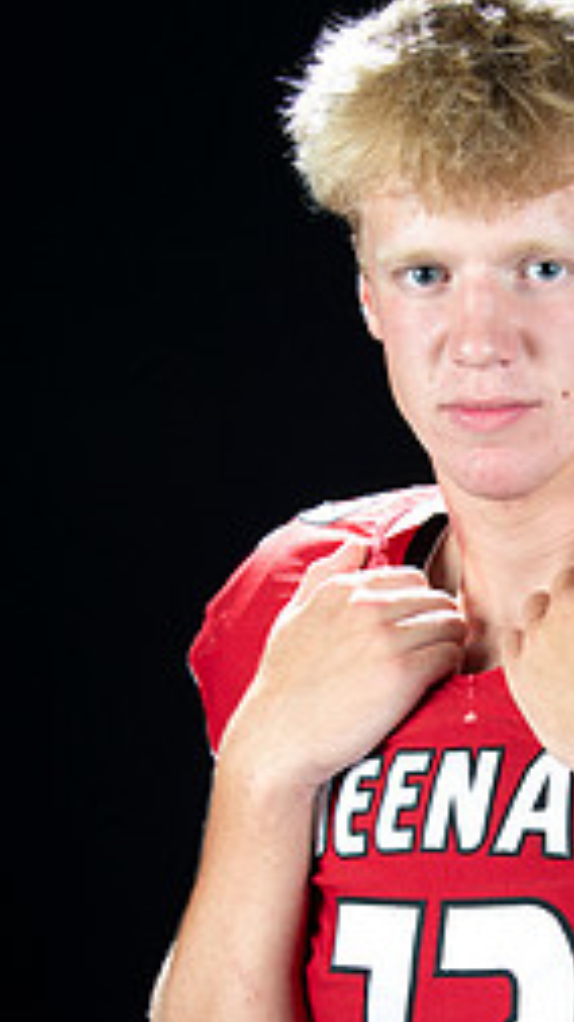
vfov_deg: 21.8
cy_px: 780
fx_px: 2629
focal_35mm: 97
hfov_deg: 12.3
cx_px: 542
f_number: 9
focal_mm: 52
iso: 320
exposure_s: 1/160
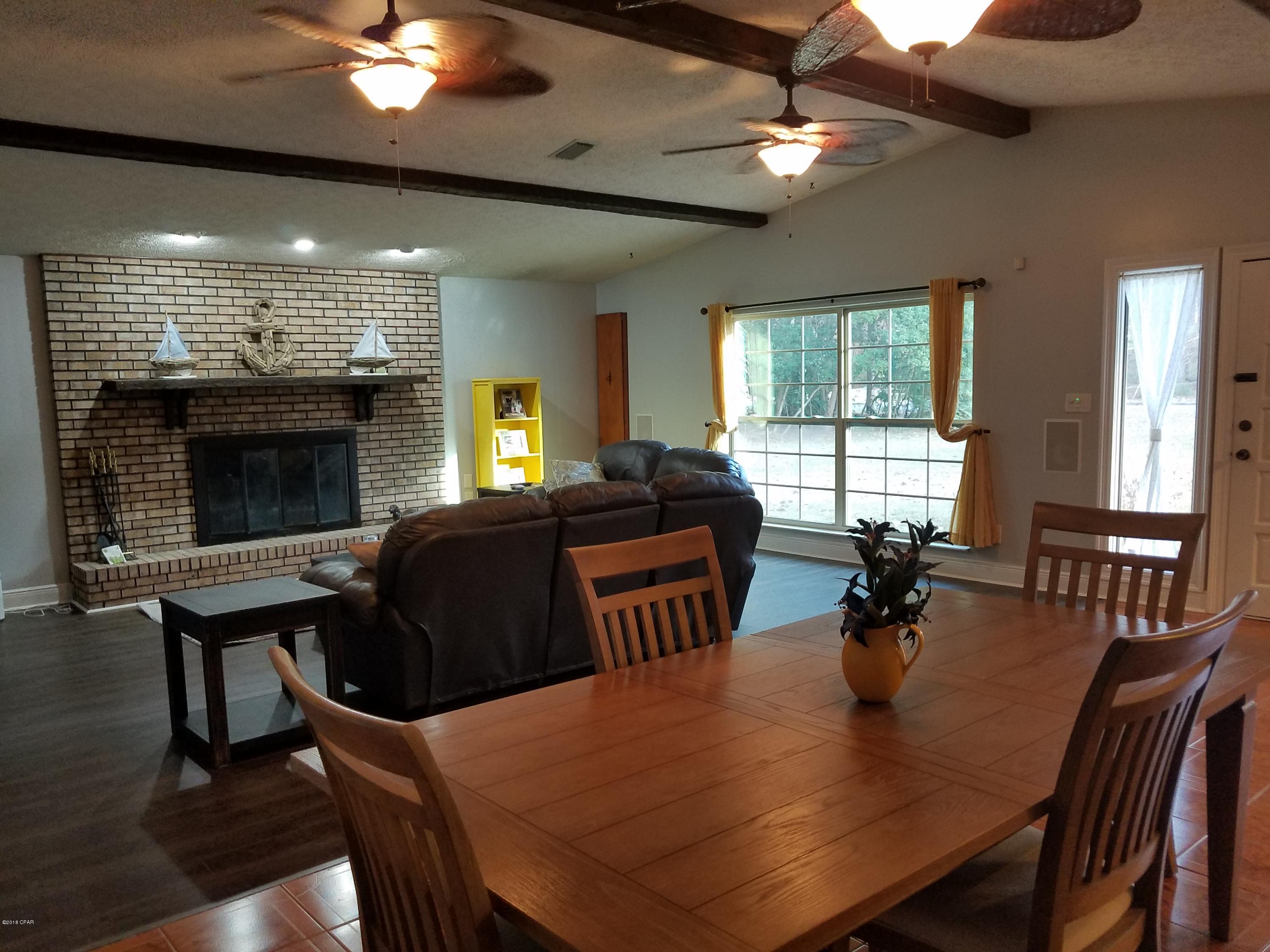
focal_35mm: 26
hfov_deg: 67.3
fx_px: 954
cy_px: 476
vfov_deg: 53.1
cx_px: 635
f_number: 1.7
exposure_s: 1/40
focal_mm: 4.2
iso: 160
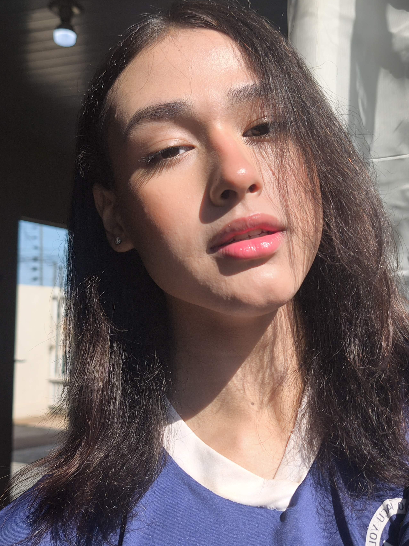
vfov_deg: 44.8
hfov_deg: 34.4
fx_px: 662
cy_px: 287
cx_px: 208
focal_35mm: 42
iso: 50
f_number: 1.6
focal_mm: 6.57
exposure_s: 1/2959
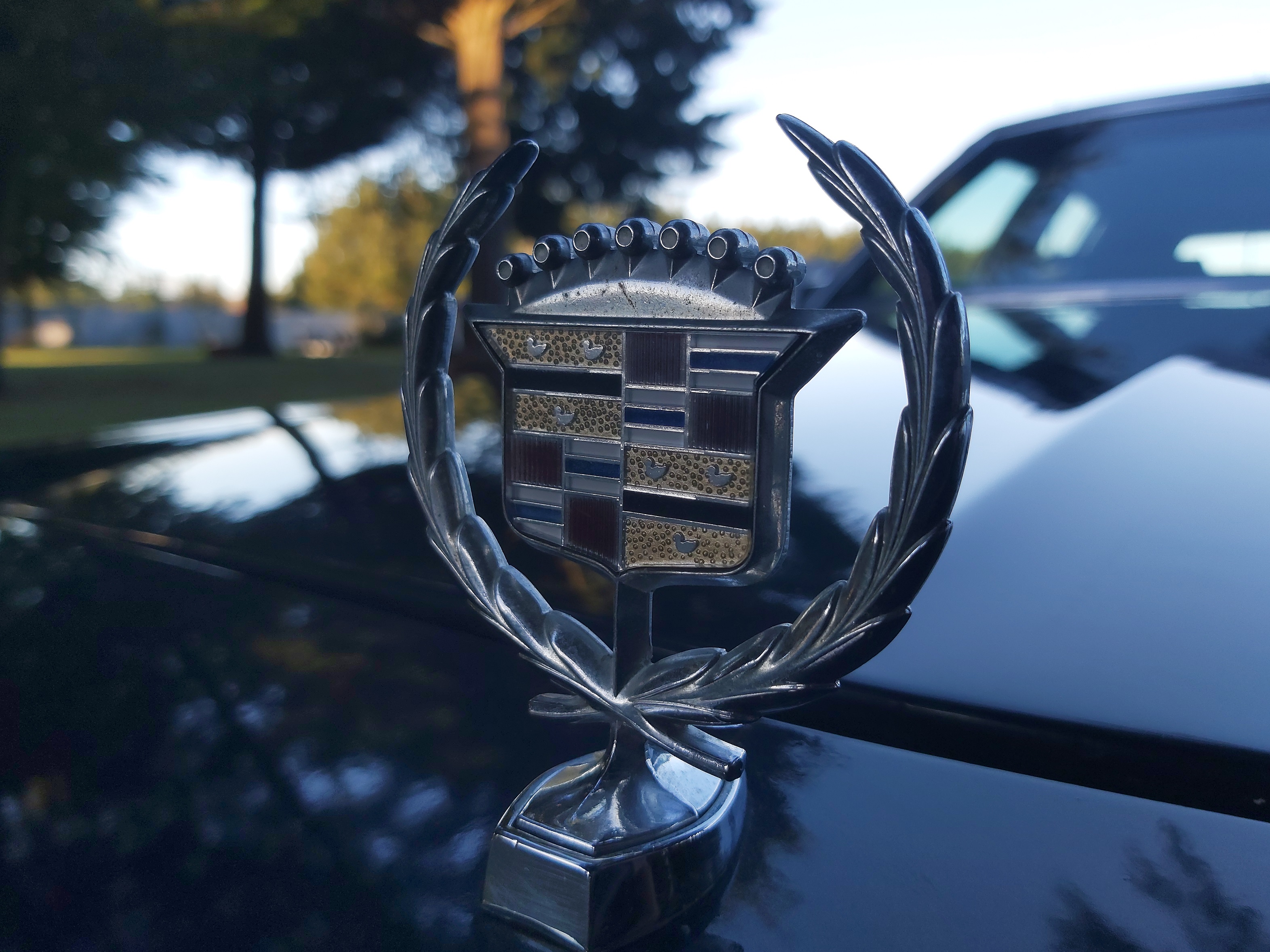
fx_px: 991
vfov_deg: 51.4
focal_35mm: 27
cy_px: 475
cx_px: 653
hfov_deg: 65.3
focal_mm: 3.92
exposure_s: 1/262
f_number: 1.7
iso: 80
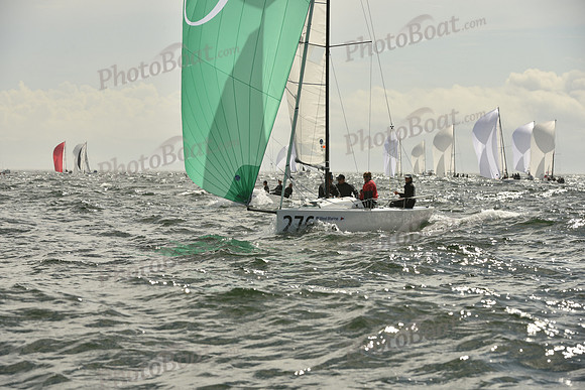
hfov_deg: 10.3
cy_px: 195
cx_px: 292
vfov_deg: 6.9
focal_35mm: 200
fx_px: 3251
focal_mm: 200
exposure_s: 1/1600
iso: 320
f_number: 9
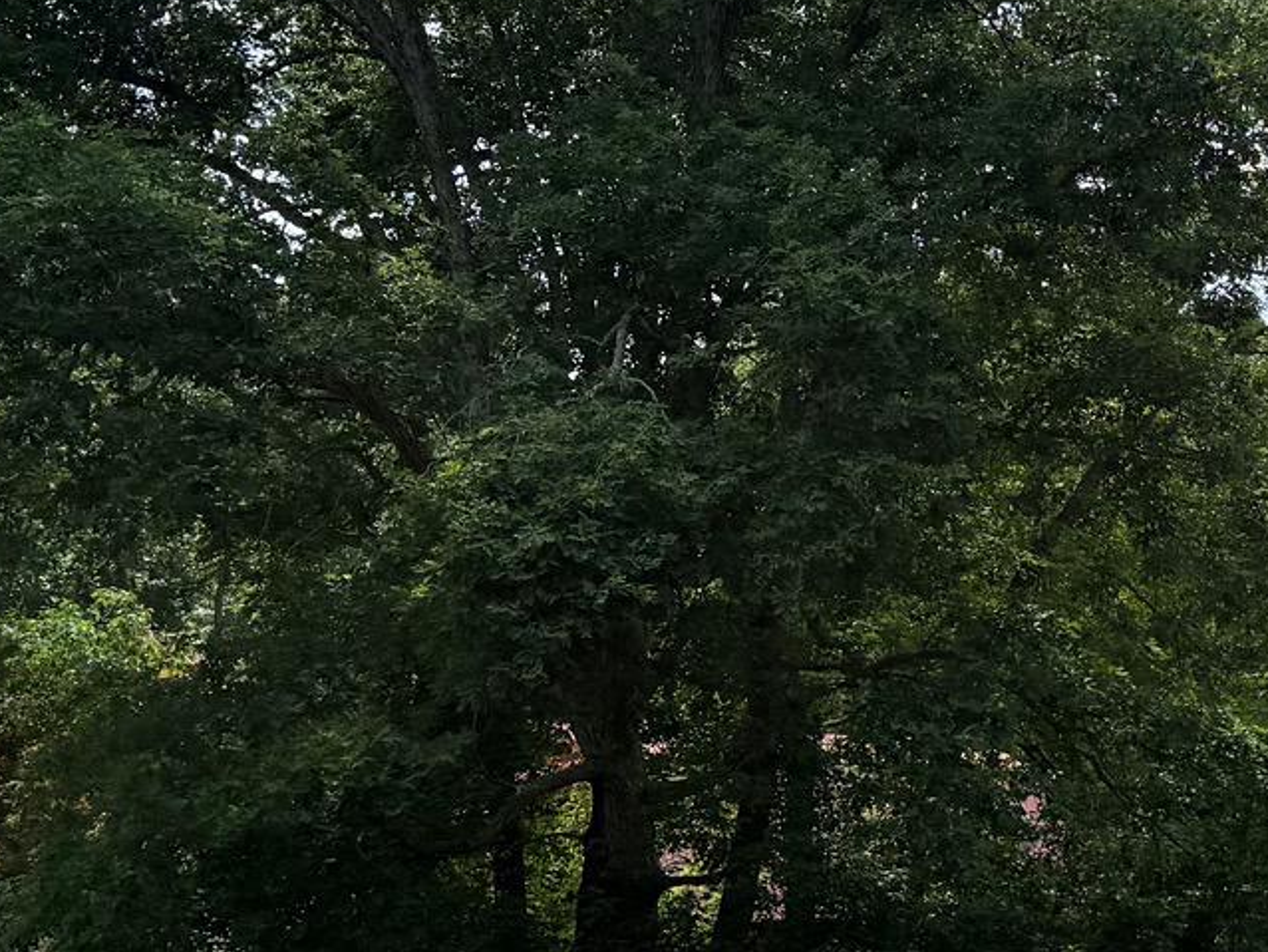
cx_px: 1342
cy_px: 225
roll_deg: +0.7
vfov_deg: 19.0
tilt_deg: +14.3
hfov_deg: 23.9
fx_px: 2822
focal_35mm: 77
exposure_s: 1/4975
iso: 80
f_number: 1.78
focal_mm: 6.76
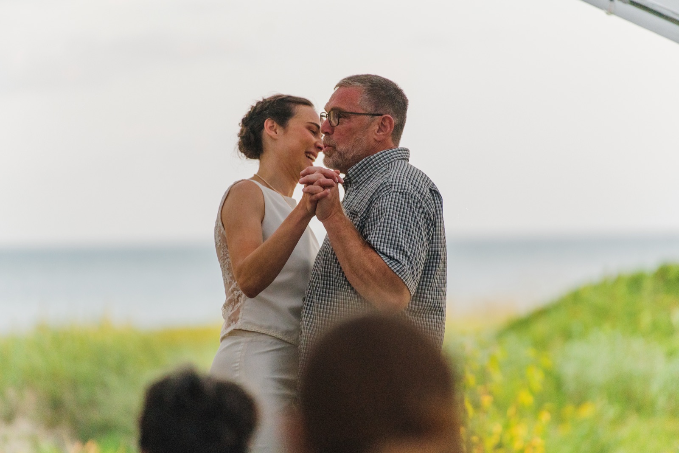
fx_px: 3395
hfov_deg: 11.4
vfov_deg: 7.6
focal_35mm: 180
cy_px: 226
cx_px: 340
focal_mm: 180
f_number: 2.8
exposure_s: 1/3200
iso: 4000
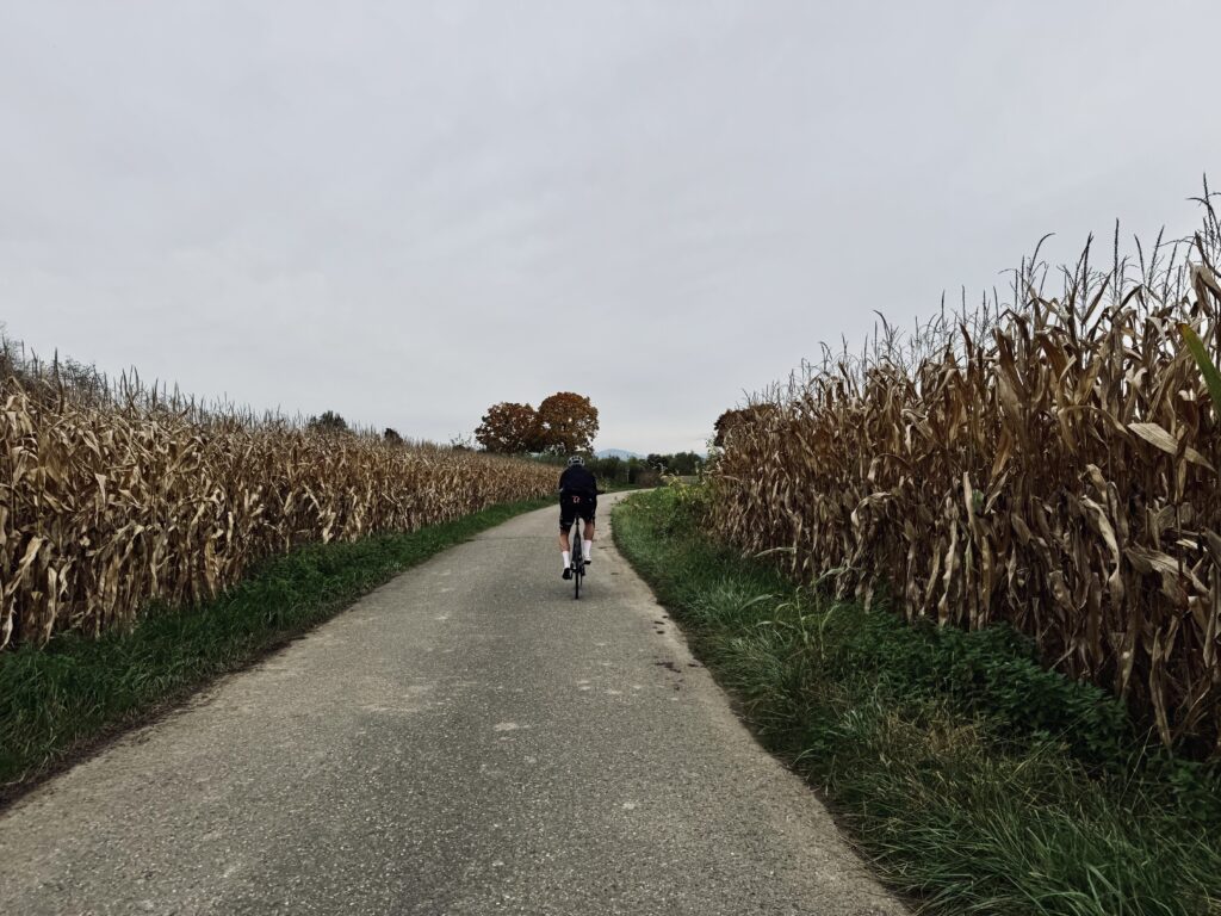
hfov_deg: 71.6
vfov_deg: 56.8
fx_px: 847
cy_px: 458
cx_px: 610
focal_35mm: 24
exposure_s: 1/3802
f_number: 1.78
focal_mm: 6.76
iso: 80
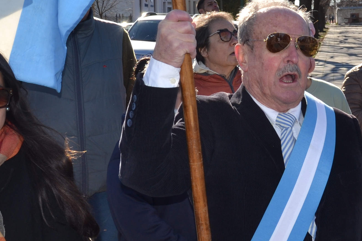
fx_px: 784
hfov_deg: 26.0
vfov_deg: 17.3
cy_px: 48
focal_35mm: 78
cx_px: 204
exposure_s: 1/200
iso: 100
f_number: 8
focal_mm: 18
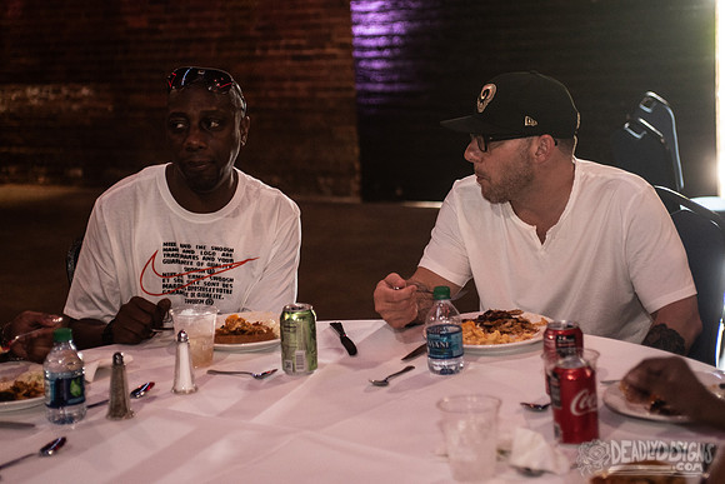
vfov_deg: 18.7
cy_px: 199
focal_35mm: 73
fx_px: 1472
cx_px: 362
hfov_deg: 27.7
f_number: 3.2
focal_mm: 62
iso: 1600
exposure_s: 1/40
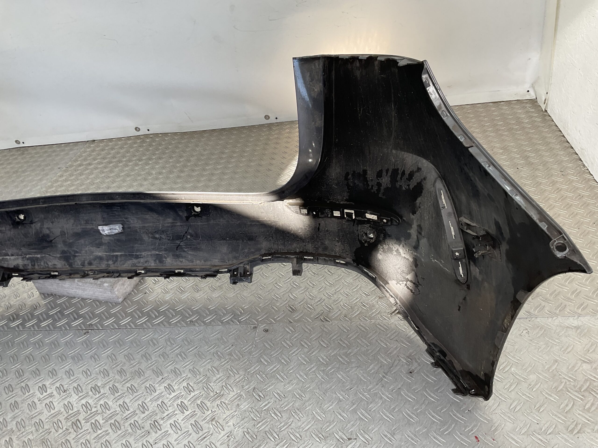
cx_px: 299
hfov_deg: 61.7
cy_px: 224
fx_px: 501
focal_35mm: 29
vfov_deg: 48.2
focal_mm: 3
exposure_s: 1/120
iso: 20
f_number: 1.8
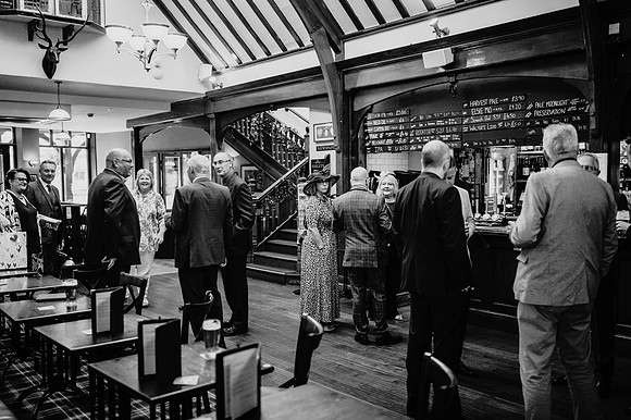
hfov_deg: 54.5
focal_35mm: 35
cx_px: 316
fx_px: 613
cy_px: 210
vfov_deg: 37.8
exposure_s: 1/160
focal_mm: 35
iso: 400
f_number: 1.8
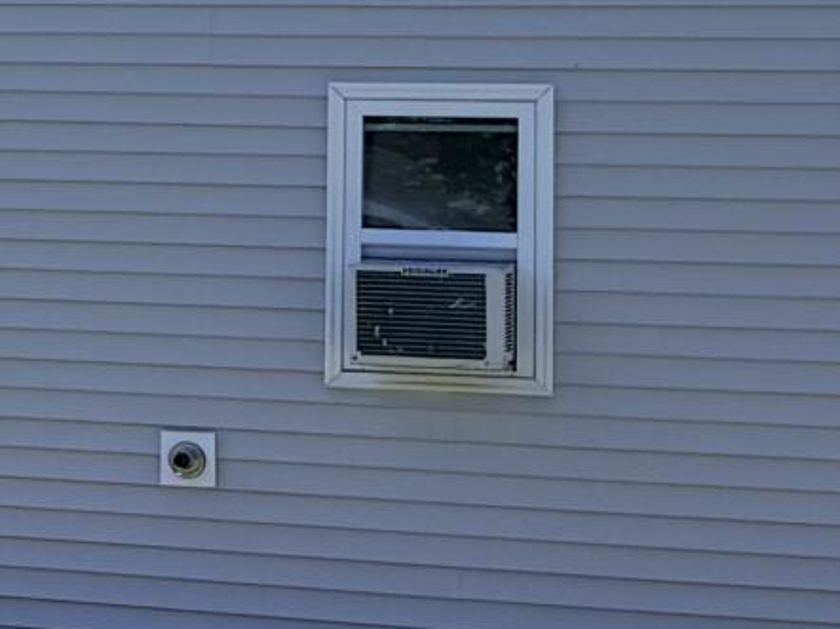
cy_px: -10
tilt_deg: +5.9
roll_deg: -2.2
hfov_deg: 11.1
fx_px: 3953
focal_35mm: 163
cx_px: -768
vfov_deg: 9.0
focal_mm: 6.76
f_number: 1.78
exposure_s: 1/3279
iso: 80
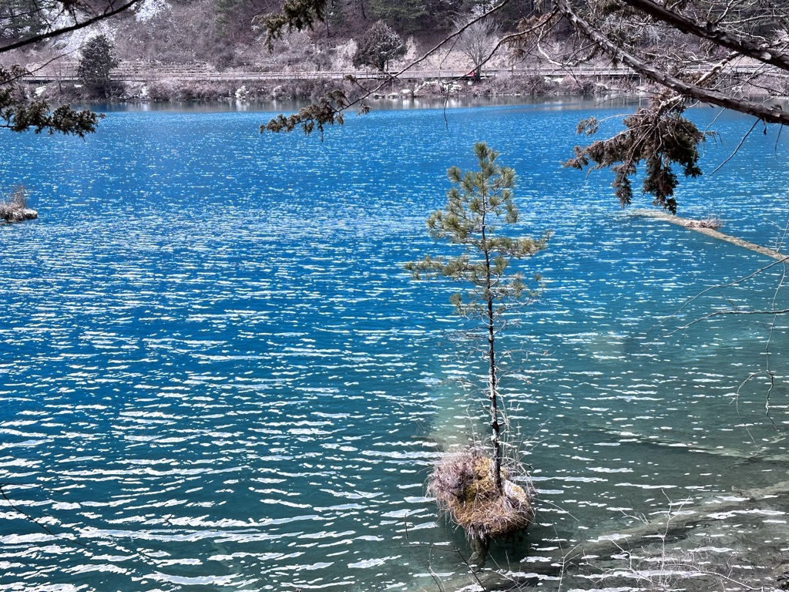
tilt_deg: -12.8
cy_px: 296
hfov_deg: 39.7
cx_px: 394
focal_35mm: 48
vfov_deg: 30.3
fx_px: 1094
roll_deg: +2.4
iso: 50
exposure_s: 1/241
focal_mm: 6.86
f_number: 1.78
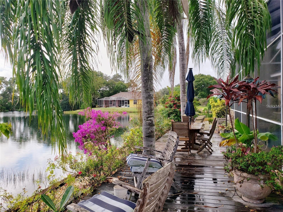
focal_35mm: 26
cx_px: 142
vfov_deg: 53.1
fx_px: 213
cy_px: 106
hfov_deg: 67.3
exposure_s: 1/812
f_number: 2.4
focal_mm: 4.3
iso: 50
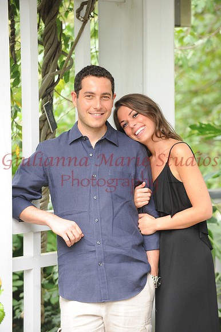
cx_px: 110
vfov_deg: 12.1
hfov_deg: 8.1
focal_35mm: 170
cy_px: 166
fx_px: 1567
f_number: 5
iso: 500
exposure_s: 1/100
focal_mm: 170
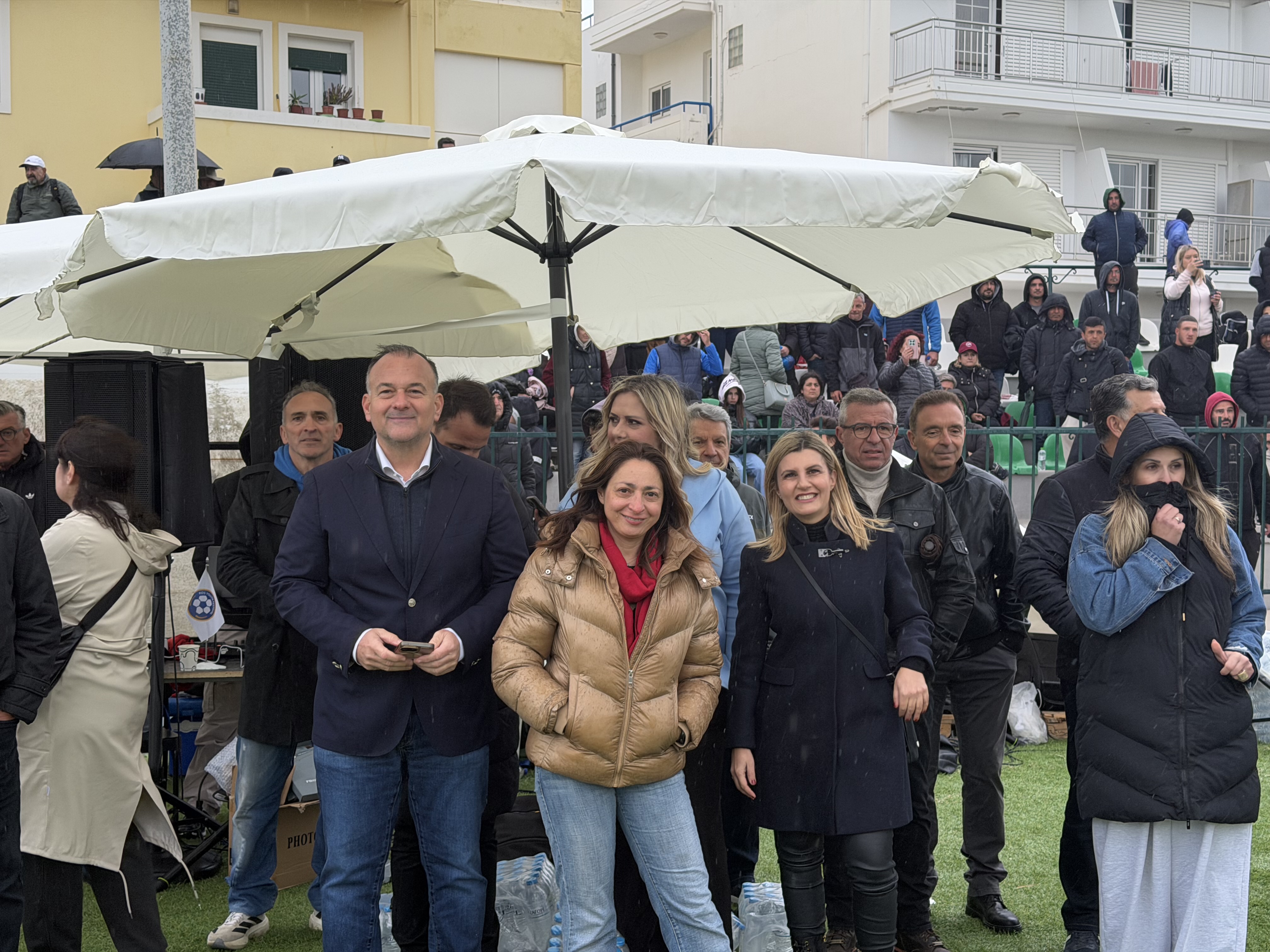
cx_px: 635
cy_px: 476
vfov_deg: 30.3
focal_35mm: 48
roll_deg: -0.8
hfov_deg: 39.7
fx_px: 1761
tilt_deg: -1.4
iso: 64
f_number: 1.78
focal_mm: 6.76
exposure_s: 1/121
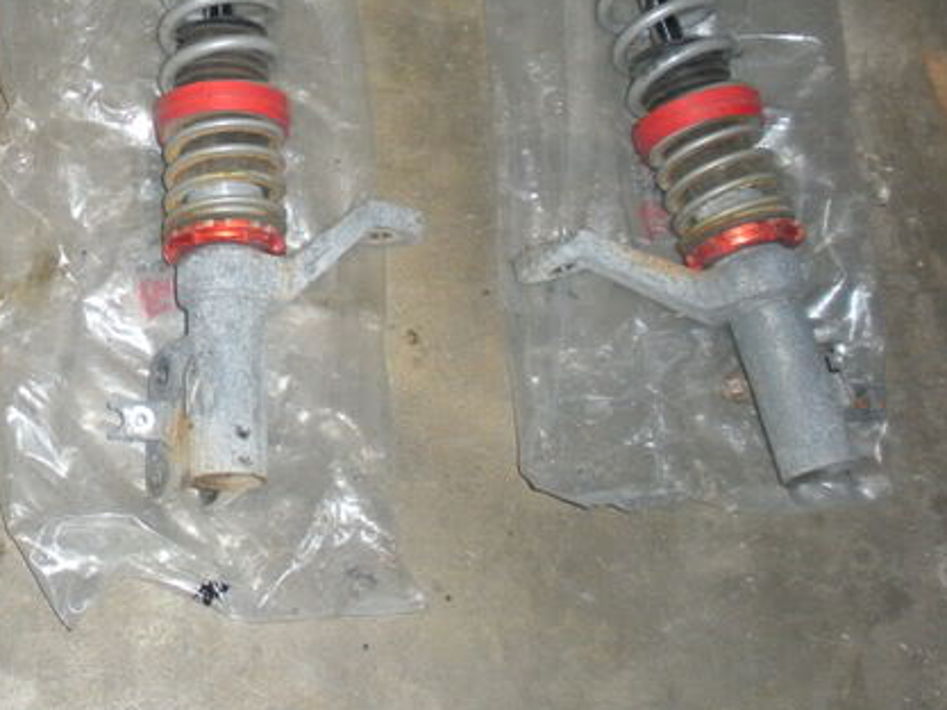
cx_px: 50
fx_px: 1888
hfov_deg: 26.9
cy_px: 127
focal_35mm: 69
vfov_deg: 21.0
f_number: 3.5
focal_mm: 6.3
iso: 252
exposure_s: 1/60
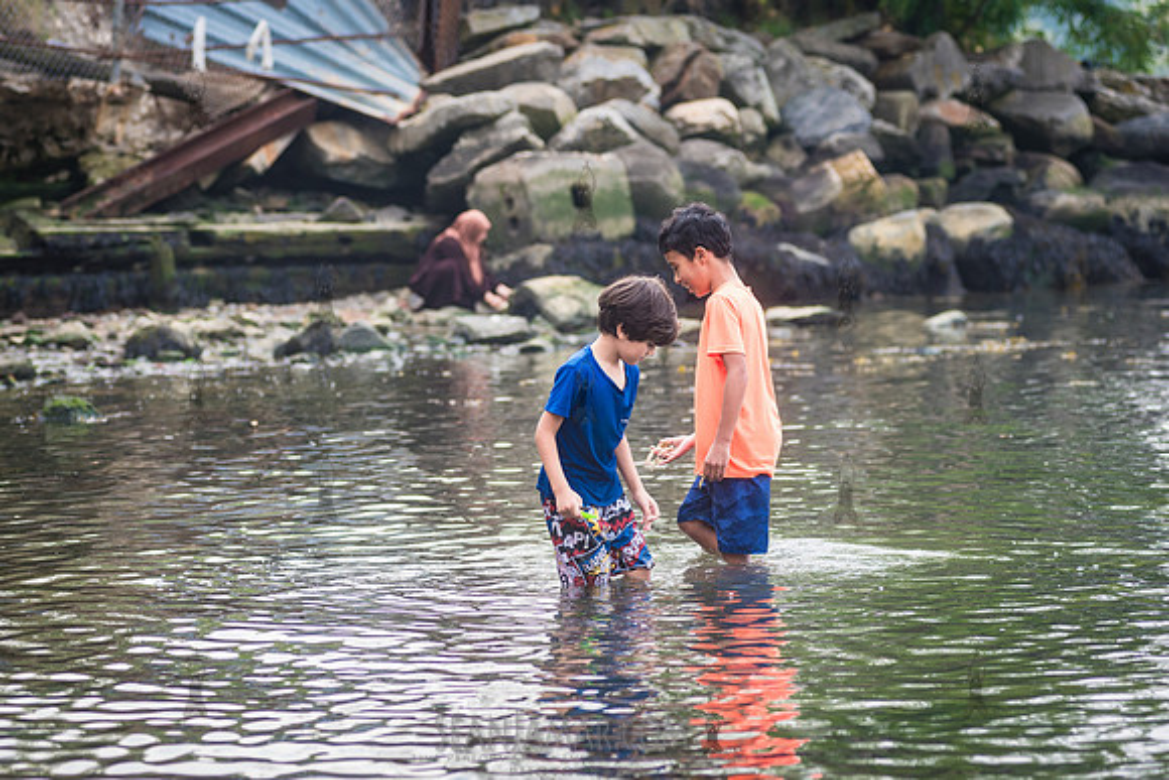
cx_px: 497
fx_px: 4559
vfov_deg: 9.8
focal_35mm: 140
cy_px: 421
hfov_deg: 14.6
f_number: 4
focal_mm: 120
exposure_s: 1/640
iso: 250
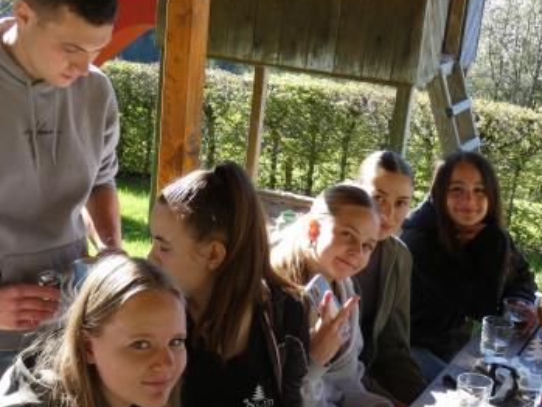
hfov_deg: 30.7
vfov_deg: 23.3
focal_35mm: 63
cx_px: 273
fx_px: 987
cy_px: 186
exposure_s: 1/100
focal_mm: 9.9
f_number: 4
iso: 80
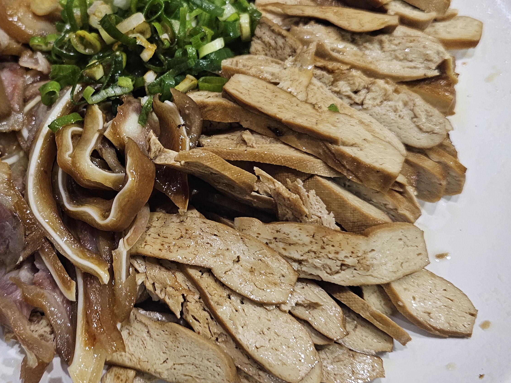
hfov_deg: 44.5
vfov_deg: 34.8
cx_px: 140
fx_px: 605
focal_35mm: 41
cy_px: 125
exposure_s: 1/120
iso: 800
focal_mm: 6.3
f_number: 1.7
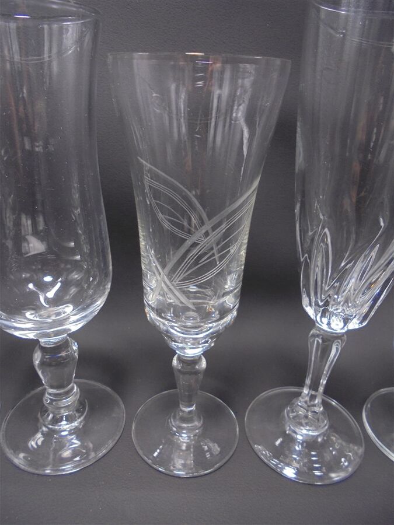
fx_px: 395
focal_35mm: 26
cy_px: 262
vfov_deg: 67.3
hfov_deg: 53.1
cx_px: 197
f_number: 3.5
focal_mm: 4.6
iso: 100
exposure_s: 1/30
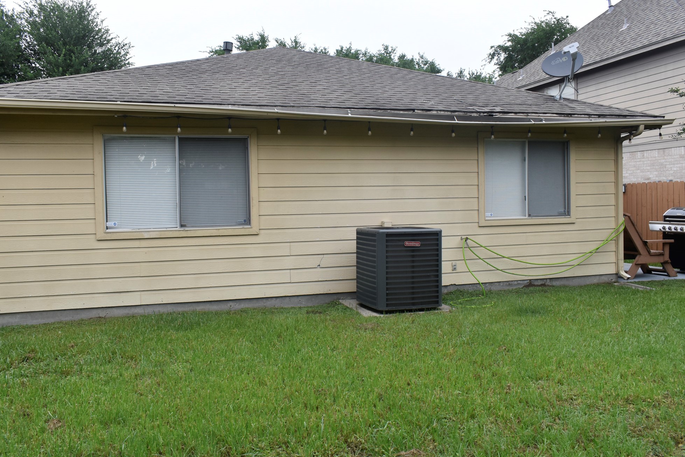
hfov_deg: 61.9
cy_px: 214
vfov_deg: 43.6
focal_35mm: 30
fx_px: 571
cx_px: 330
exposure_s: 1/250
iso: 360
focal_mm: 18
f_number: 8
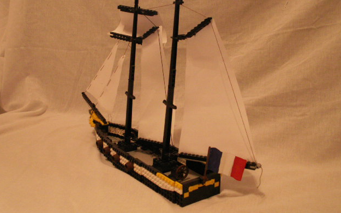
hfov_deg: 51.5
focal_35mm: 38
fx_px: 353
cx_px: 167
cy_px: 87
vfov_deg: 33.5
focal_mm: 5.86
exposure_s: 1/10
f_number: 2.8
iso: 160
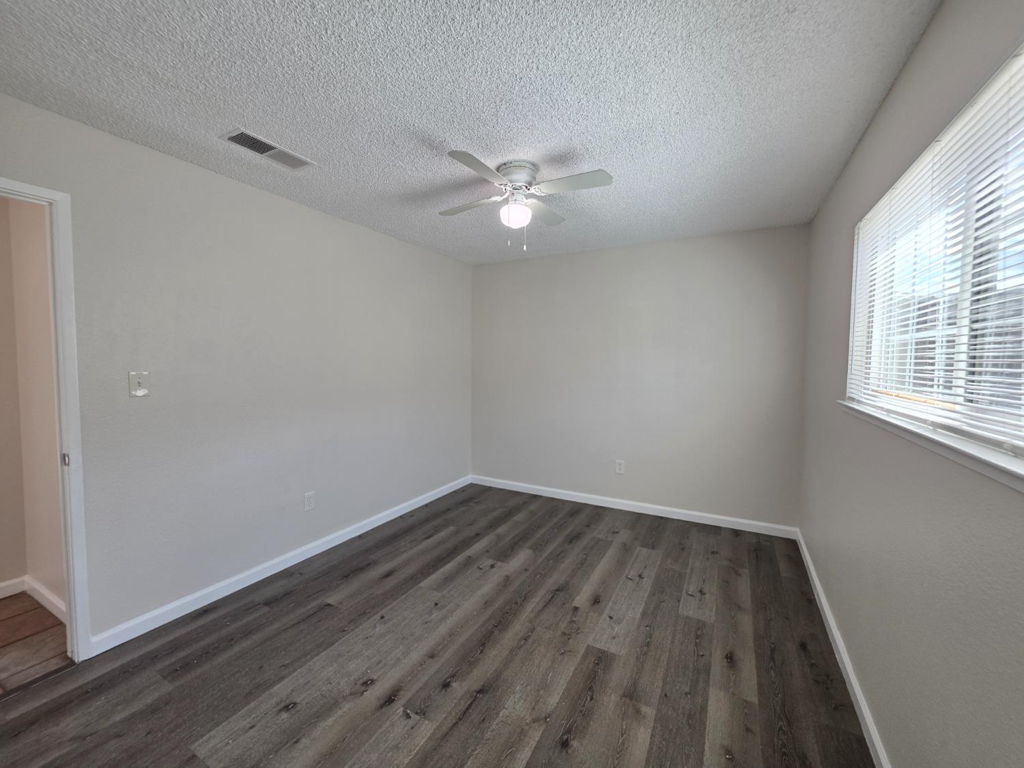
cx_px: 512
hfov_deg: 106.2
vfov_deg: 89.9
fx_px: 385
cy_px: 384
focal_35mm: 13
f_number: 1.9
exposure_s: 1/120
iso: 80
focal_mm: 2.2
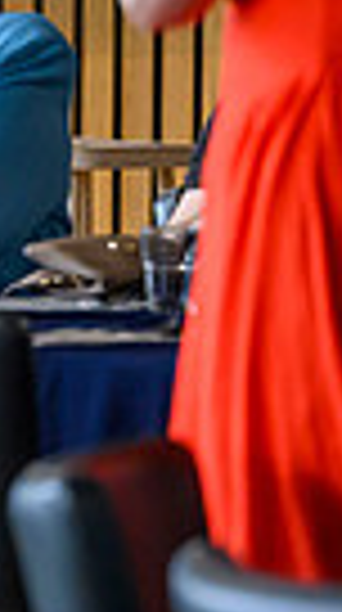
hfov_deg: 2.0
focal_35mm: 605
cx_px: -900
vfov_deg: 3.6
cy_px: -7
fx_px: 9802
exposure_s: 1/500
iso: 2500
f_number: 3.2
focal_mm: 135
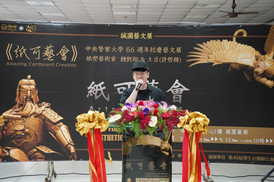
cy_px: 91
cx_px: 137
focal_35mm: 71
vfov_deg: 19.2
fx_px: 540
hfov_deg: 28.4
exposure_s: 1/160
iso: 3200
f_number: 4
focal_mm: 71
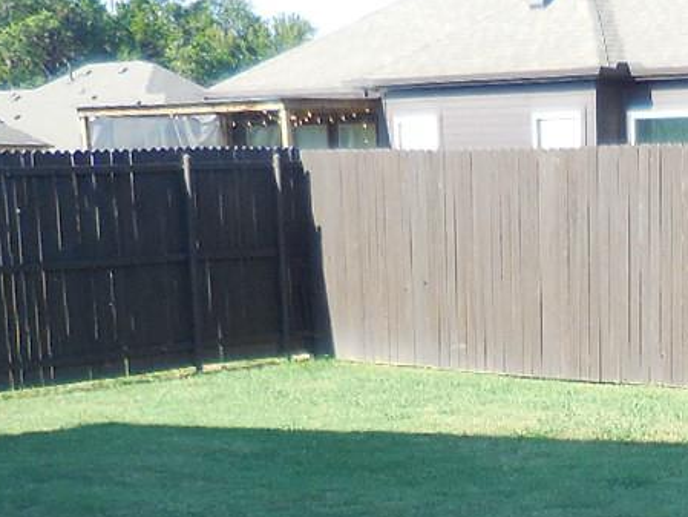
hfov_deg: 21.3
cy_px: 612
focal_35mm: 89
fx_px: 1769
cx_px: 670
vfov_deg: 16.0
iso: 125
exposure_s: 1/320
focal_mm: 4.5
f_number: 3.3
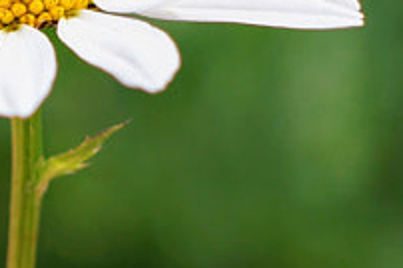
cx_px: -58
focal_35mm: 397
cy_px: 124
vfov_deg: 3.5
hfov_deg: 5.2
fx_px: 4437
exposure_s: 1/640
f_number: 4
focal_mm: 50
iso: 100
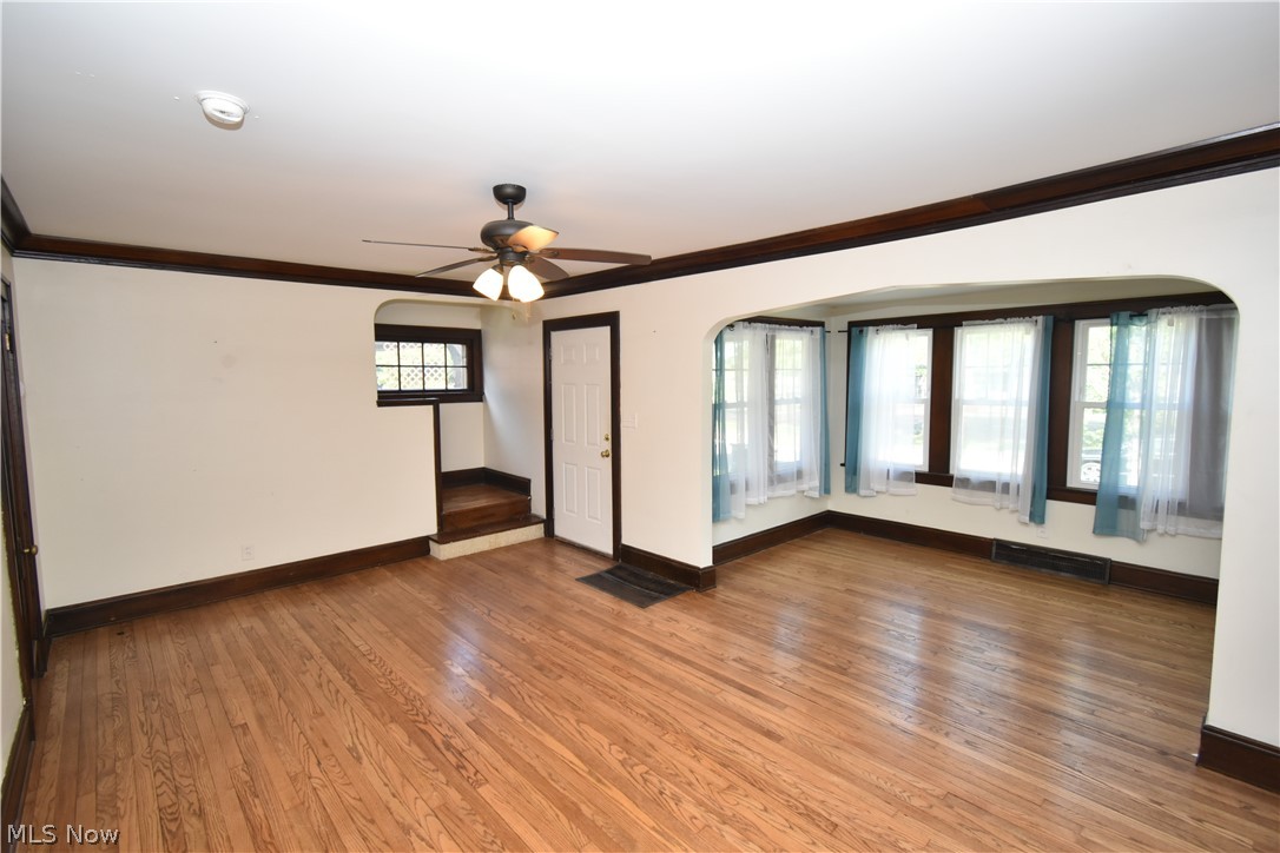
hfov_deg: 100.4
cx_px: 640
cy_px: 426
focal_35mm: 15
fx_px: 533
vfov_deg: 77.3
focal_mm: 10
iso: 800
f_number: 4.5
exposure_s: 1/125
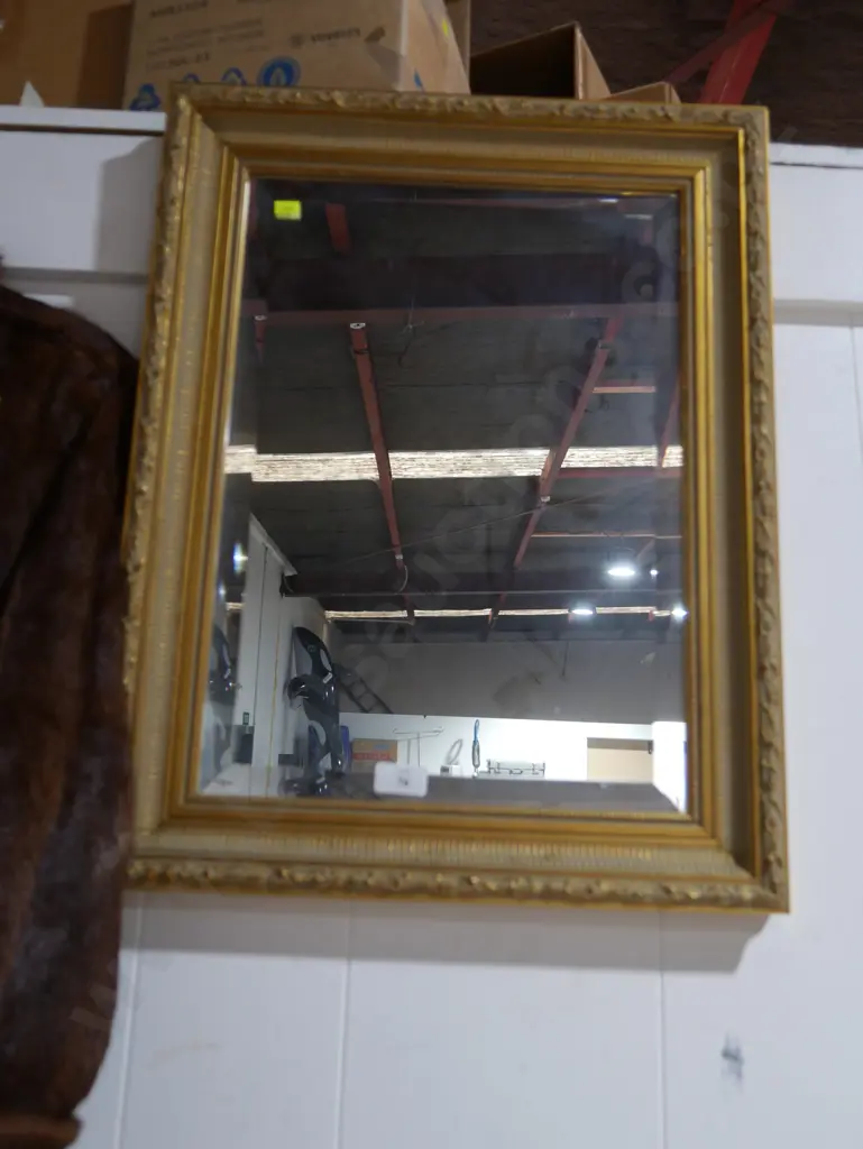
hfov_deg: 41.8
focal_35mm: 34
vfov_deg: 53.9
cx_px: 432
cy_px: 574
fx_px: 1129
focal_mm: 17
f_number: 4
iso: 640
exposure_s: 1/60
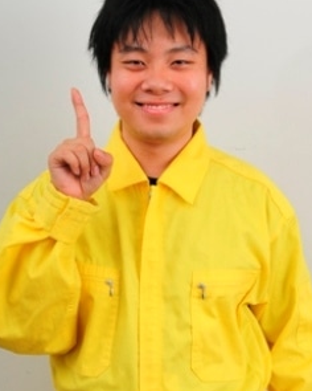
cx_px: 141
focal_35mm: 77
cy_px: 205
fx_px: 886
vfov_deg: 24.8
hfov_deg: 20.0
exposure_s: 1/180
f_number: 8
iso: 200
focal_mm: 35
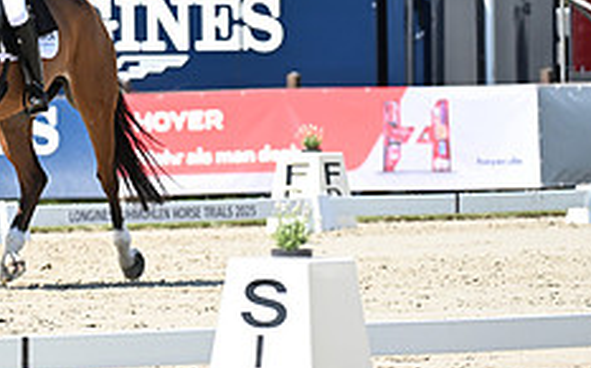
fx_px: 11856
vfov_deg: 1.8
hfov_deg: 2.9
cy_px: -98
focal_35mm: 737
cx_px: -58
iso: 560
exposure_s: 1/1600
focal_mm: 290
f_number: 5
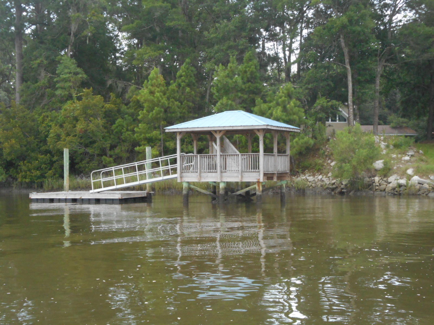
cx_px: 217
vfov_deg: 24.8
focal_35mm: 59
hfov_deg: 32.7
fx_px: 740
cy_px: 162
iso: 450
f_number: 5.1
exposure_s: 1/60
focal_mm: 10.5
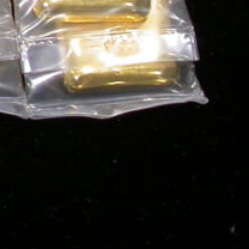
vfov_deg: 5.1
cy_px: -30
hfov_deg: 5.1
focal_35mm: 340
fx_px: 2767
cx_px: -243
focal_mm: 16.2
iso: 100
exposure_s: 1/26.7
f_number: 3.5
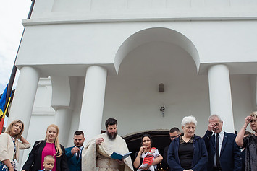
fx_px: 300
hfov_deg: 46.2
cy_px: 84
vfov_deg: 31.9
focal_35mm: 42
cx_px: 151
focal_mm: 24
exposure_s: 1/500
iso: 400
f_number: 11
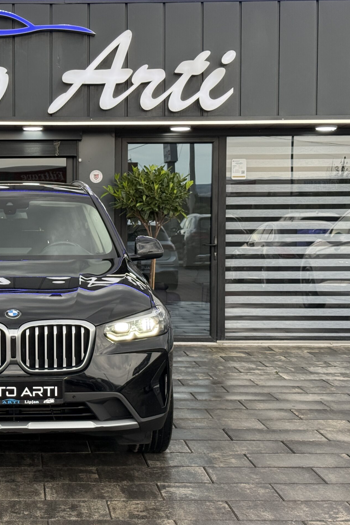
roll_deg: +0.4
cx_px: 14
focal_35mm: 67
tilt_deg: -2.1
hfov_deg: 19.8
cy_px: 261
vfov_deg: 30.1
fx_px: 977
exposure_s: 1/163
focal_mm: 6.76
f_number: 1.78
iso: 160
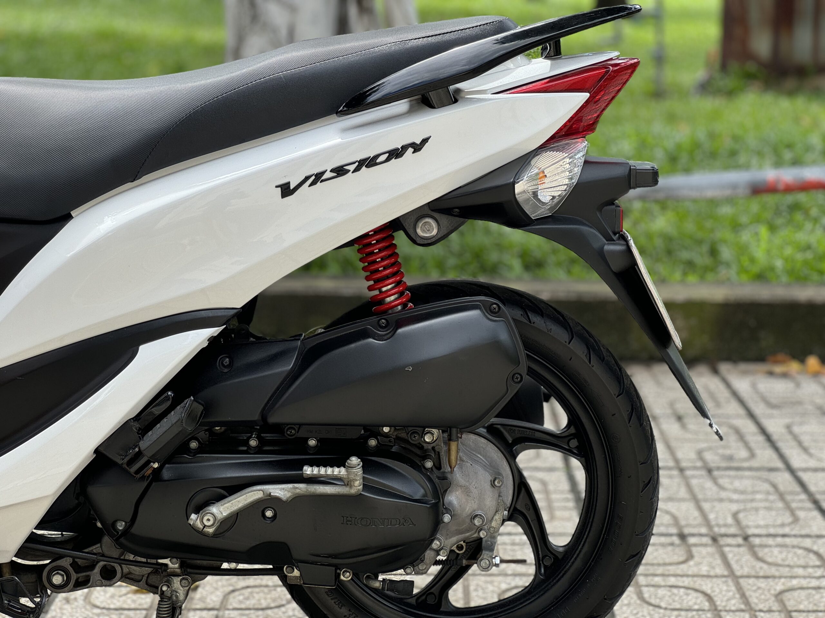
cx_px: 412
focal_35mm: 77
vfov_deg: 19.1
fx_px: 1835
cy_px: 309
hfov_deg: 25.3
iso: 25
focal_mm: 9
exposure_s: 1/202
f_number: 2.8
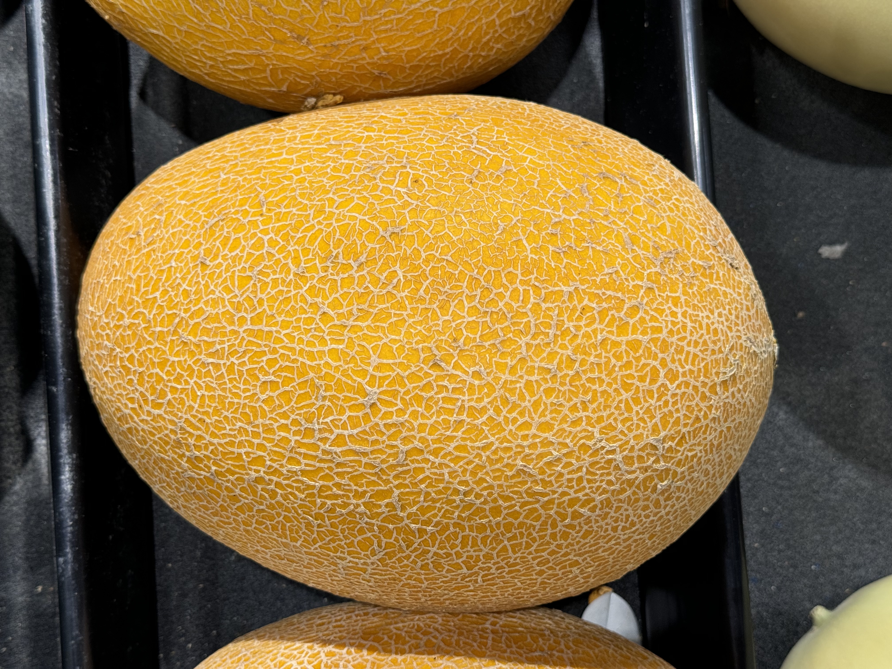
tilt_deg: -68.2
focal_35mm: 48
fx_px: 1237
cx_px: 446
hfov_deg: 39.7
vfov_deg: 30.3
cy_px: 334
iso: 50
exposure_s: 1/135
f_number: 1.78
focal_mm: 6.76
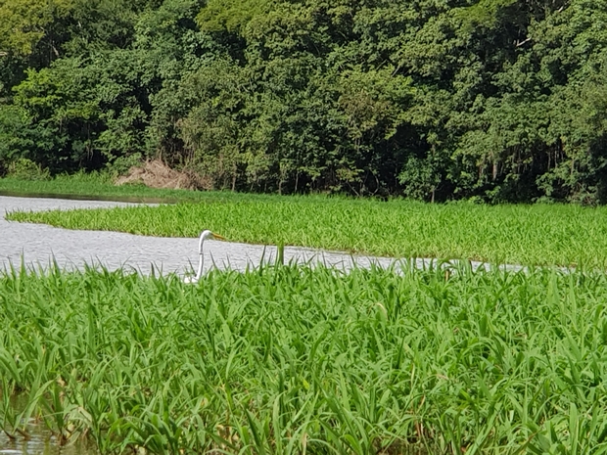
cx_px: 304
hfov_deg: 36.8
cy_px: 228
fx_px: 912
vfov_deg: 28.0
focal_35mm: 52
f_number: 2.4
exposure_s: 1/582
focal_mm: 6
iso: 25
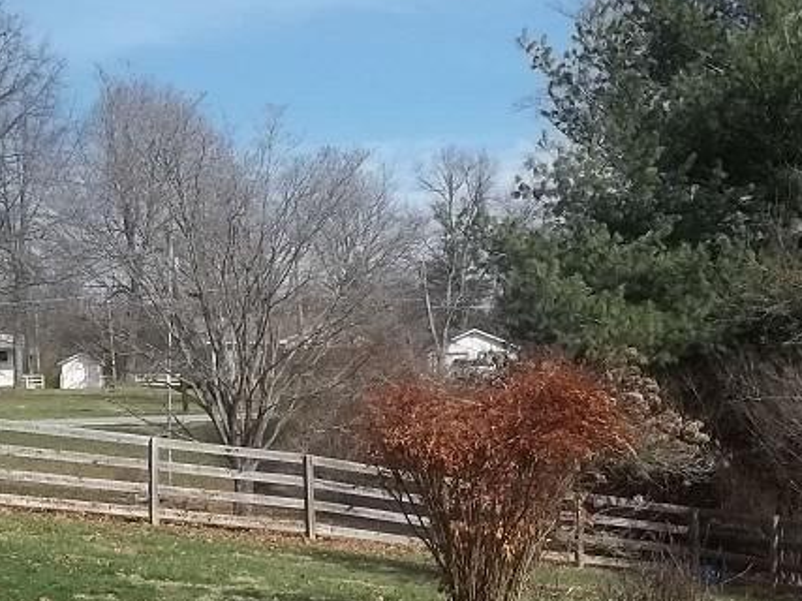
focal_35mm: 54
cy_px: 434
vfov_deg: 26.7
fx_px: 1251
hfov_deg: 35.5
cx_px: 385
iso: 64
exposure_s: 1/160
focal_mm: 6.5
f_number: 8
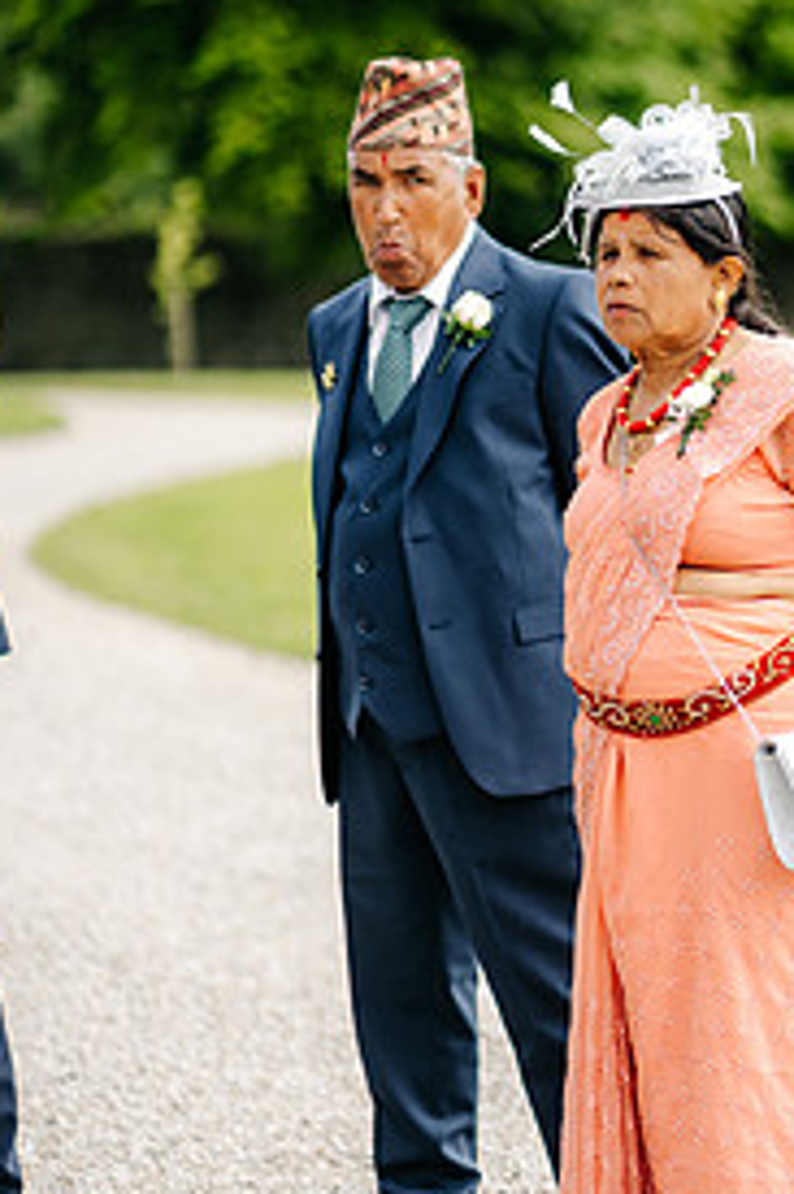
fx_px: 4604
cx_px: 629
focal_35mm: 139
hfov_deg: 9.8
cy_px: 525
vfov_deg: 14.8
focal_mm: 85
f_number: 2
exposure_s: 1/1600
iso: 100
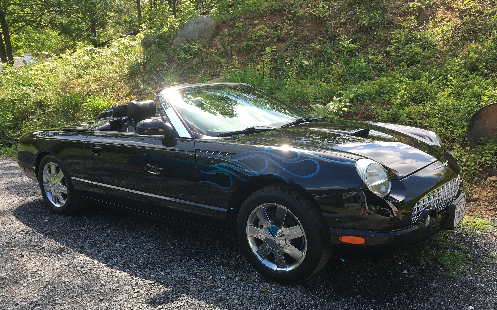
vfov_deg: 40.5
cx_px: 250
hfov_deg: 61.2
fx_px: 420
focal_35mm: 31
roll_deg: -0.7
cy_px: 180
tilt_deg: -18.2
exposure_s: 1/283
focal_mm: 4.15
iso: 25
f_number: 2.2
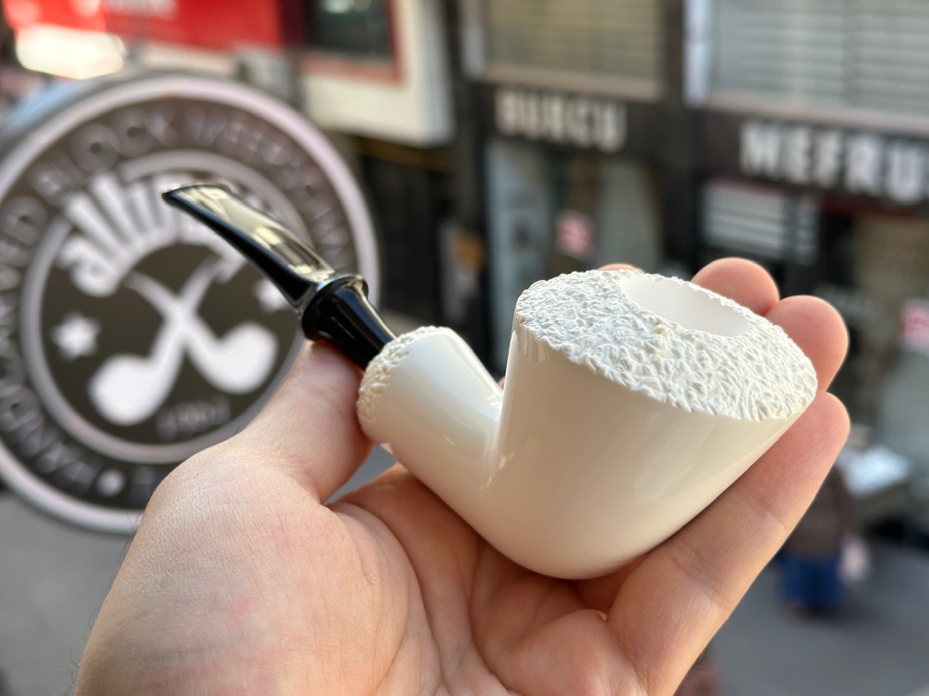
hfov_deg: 39.7
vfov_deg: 30.3
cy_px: 348
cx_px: 464
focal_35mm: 48
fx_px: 1288
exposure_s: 1/482
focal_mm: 6.86
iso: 64
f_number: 1.78
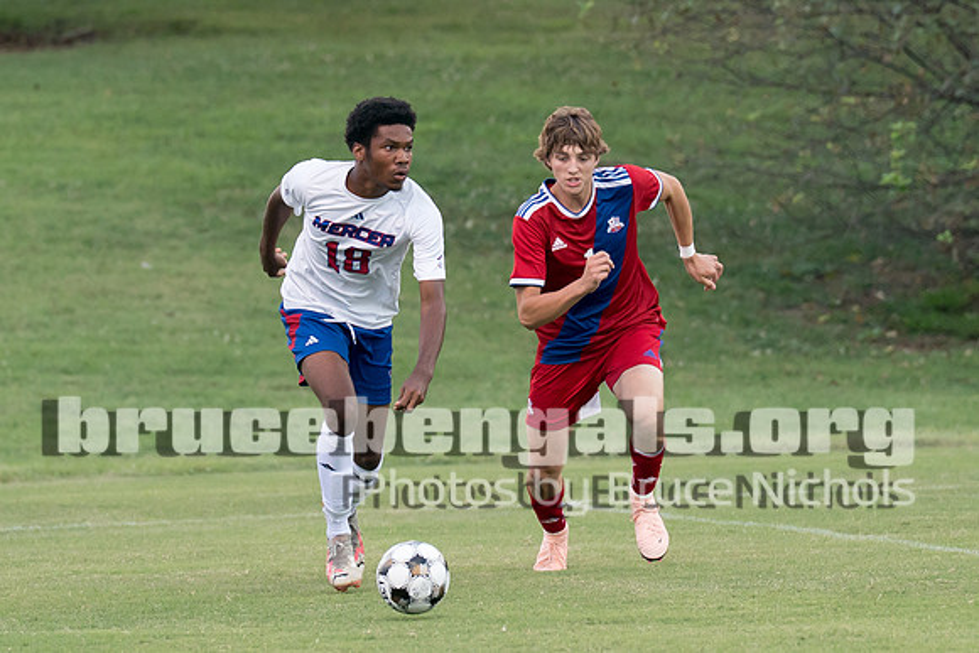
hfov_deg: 4.5
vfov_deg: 3.0
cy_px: 296
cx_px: 573
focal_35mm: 458
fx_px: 12463
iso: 1600
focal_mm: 200
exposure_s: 1/1250
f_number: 3.5
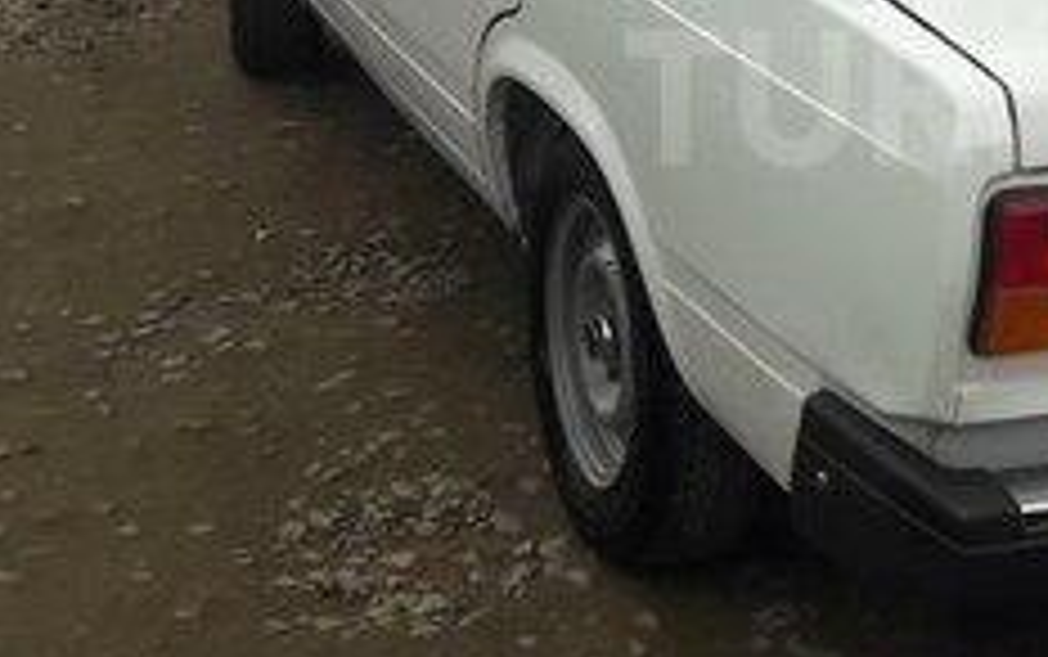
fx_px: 2401
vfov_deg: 15.4
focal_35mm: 84
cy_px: 97
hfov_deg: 23.4
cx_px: 1084
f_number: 1.9
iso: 40
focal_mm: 3.7
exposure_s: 1/499
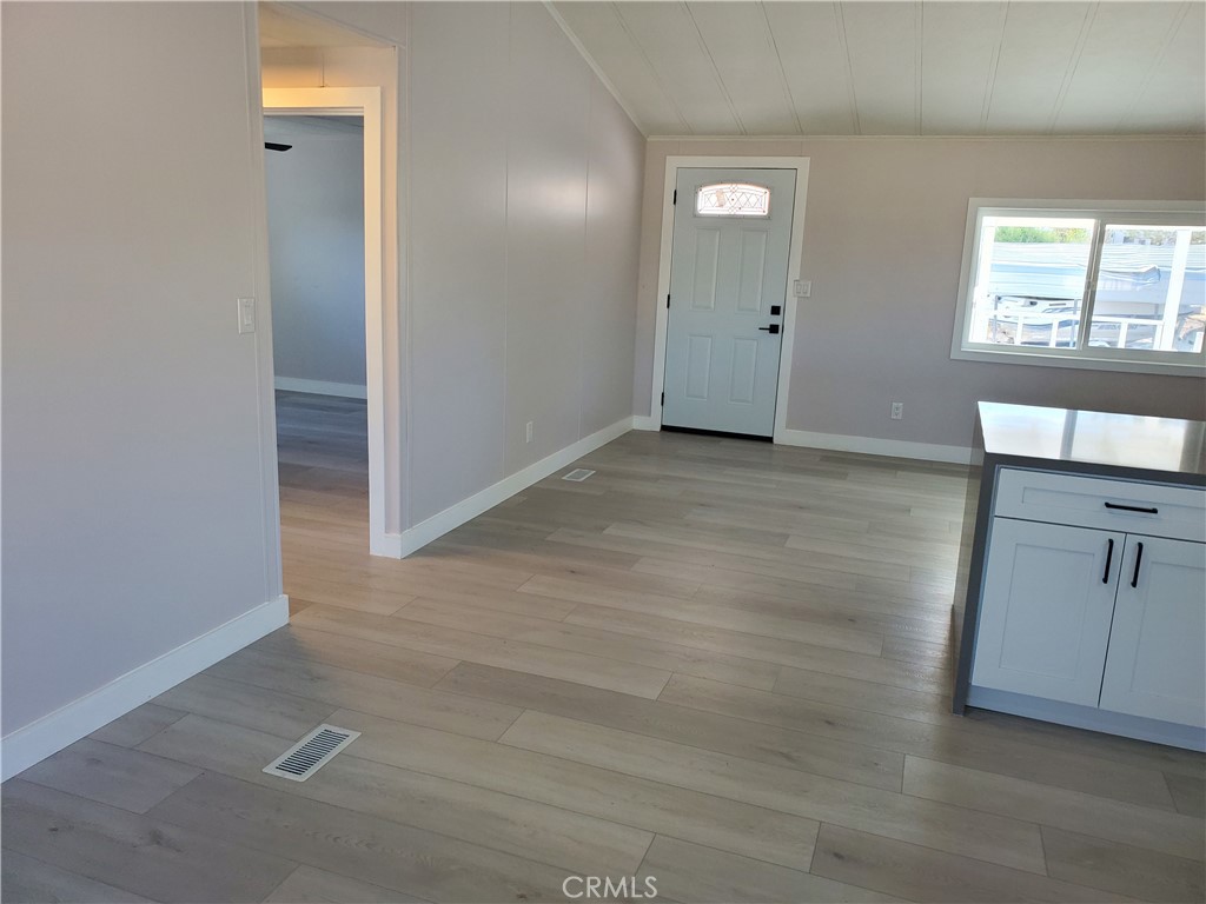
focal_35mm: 26
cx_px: 603
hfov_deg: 67.3
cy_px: 452
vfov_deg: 53.1
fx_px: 906
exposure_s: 1/120
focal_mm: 4.3
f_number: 2.4
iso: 160
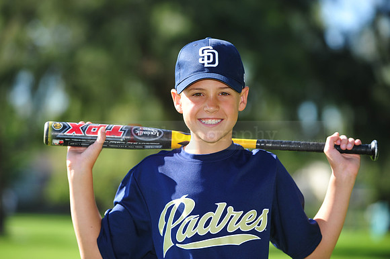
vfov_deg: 7.8
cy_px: 130
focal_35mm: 175
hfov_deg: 11.8
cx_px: 195
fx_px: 1895
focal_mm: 175
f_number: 4.5
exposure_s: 1/640
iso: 200
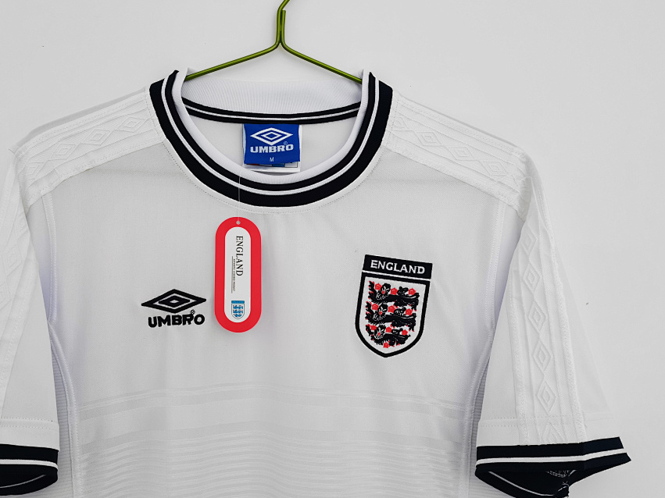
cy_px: 256
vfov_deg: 42.9
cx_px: 284
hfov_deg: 55.1
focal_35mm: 33
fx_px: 634
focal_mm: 5.58
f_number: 1.8
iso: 320
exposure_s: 1/40
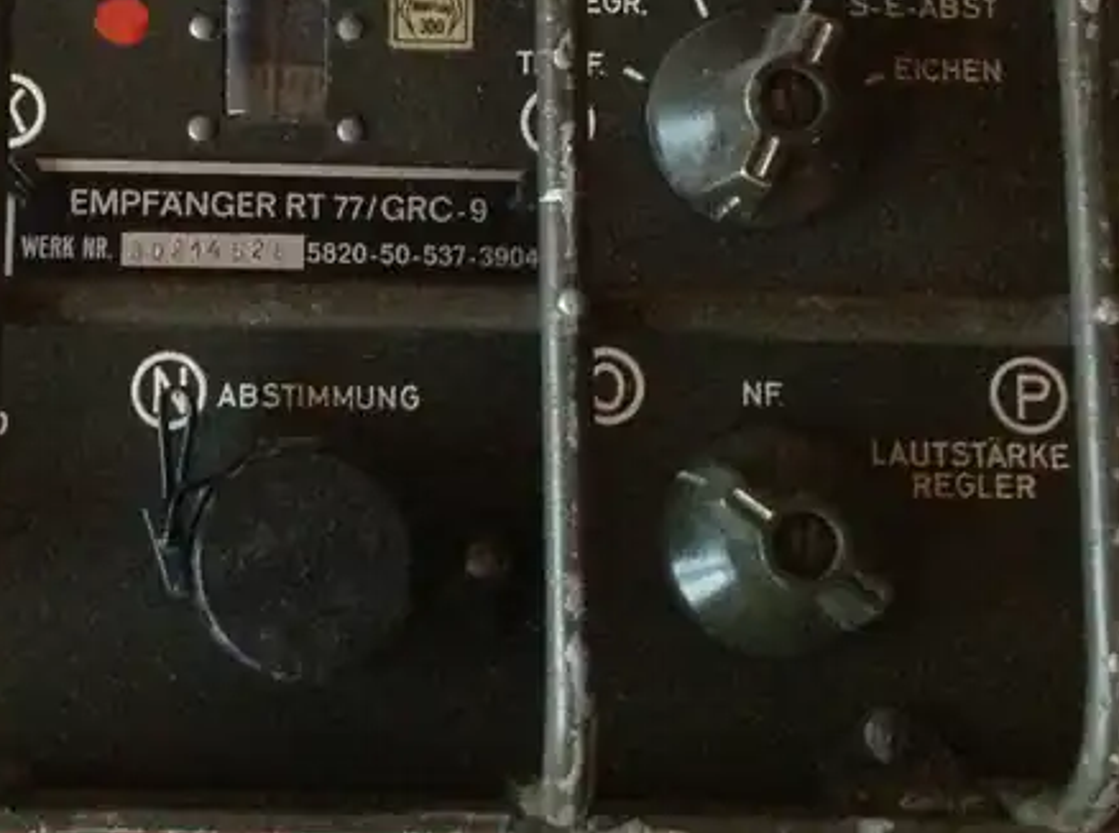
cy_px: 41
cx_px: 281
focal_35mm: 80
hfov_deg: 24.2
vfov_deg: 18.0
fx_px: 2579
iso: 800
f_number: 2.4
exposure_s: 1/15
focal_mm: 4.28
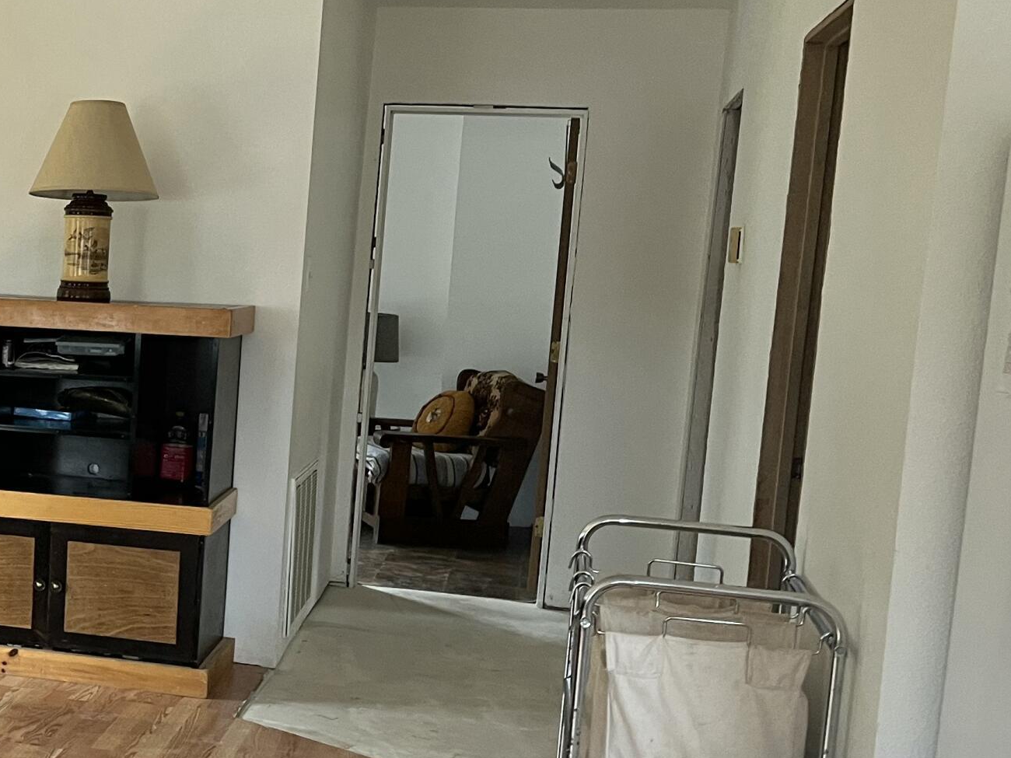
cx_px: -51
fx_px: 1752
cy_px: 442
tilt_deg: -6.6
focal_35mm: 60
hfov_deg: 29.5
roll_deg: -3.1
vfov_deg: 24.4
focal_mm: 5.1
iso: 125
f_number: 1.6
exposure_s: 1/67
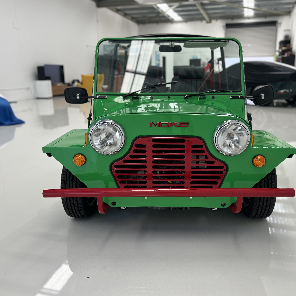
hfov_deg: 52.4
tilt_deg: -14.5
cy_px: 149
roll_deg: +0.4
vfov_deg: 52.5
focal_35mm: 31
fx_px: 300
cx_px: 163
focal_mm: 5.7
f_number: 1.5
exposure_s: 1/167
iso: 40
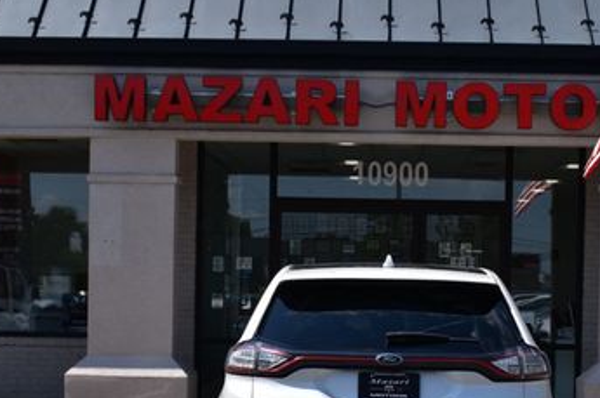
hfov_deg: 25.9
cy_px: 332
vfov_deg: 17.3
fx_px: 1298
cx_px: 391
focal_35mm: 78
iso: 200
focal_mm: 28
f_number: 11
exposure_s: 1/500
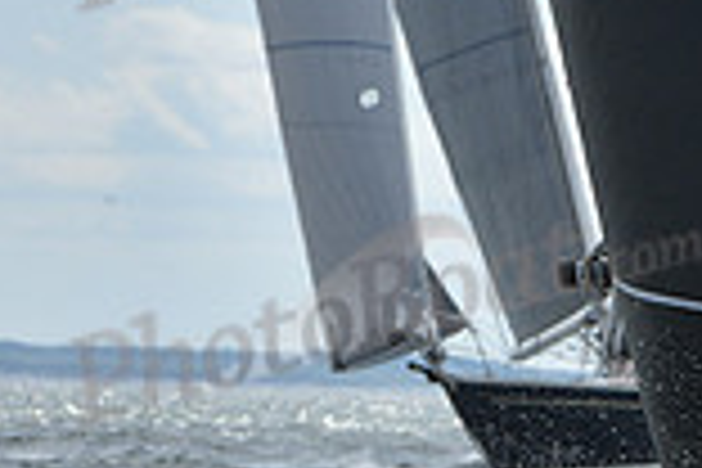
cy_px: 479
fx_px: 14156
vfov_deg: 1.9
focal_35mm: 726
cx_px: 940
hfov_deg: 2.8
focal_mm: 195
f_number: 9
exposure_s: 1/1250
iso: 320
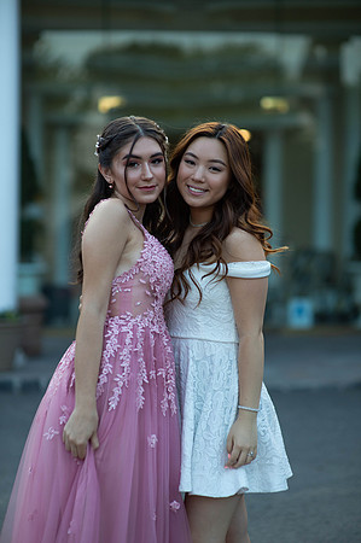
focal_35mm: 85
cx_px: 180
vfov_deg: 23.9
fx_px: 1281
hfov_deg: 16.0
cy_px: 272
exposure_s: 1/1000
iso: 250
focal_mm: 85
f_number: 2
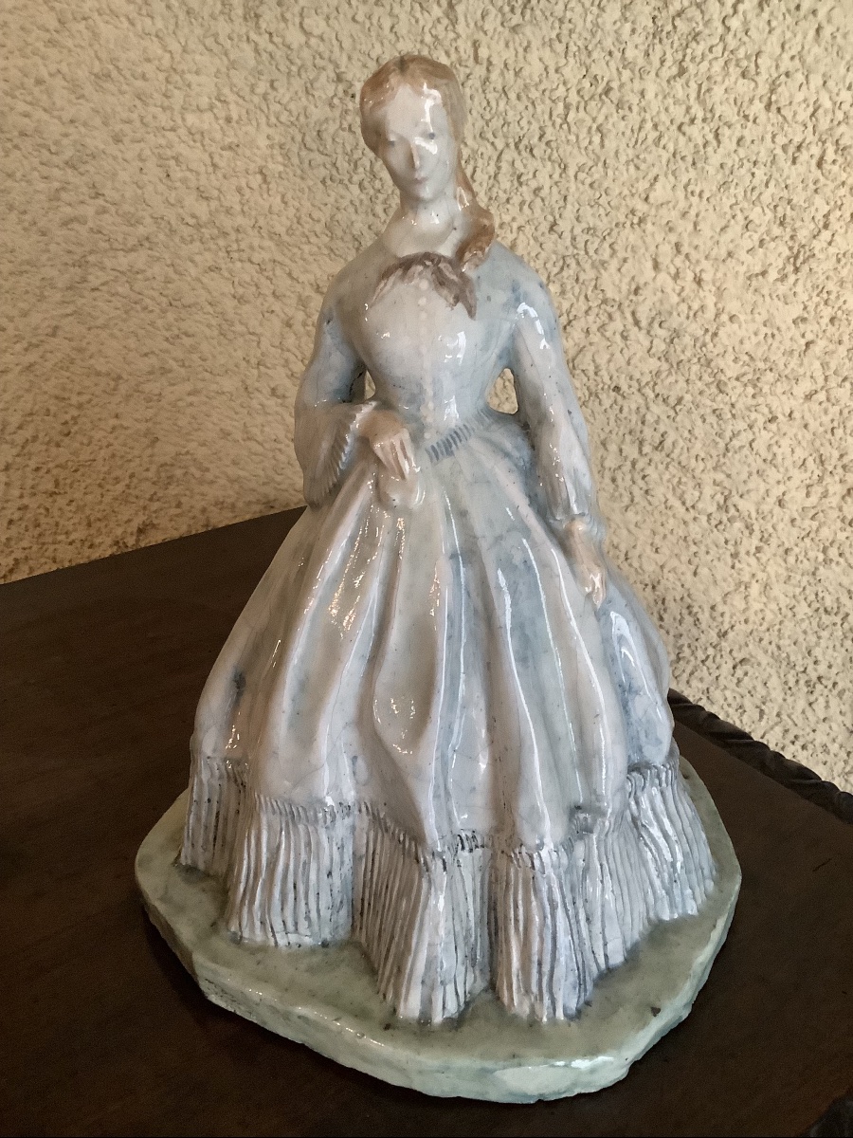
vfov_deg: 58.4
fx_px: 1019
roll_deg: +0.6
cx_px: 426
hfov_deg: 45.4
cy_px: 569
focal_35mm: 31
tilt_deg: -26.9
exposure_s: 1/33
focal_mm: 3.3
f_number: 2.4
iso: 320
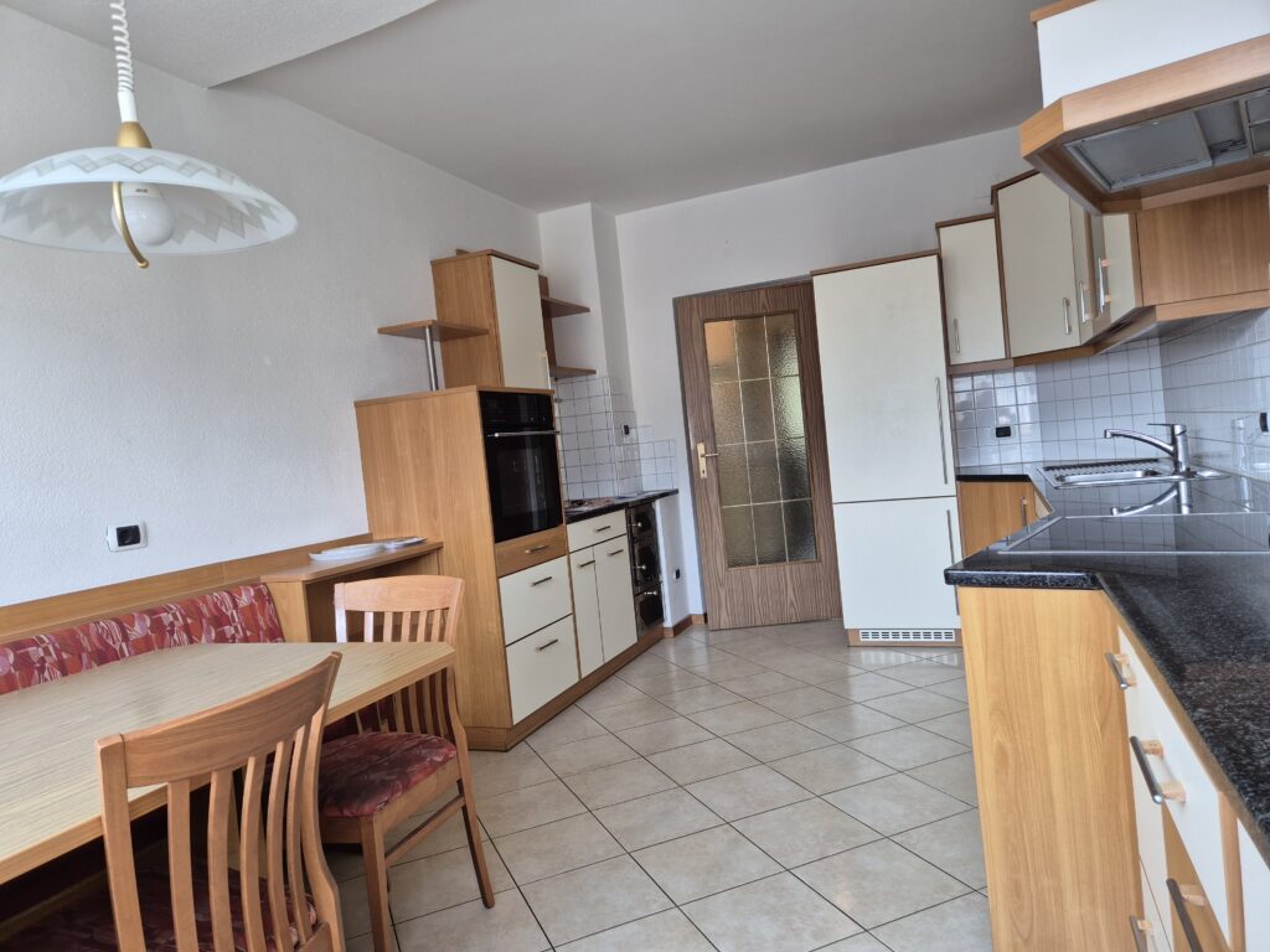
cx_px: 635
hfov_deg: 73.9
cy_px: 476
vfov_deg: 58.9
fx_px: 844
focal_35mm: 23
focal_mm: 5.4
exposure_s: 1/180
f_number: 1.8
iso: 160
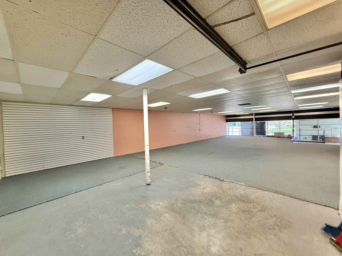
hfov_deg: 102.1
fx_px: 138
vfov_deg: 85.7
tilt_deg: -0.6
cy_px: 128
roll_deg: +2.3
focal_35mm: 14
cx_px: 171
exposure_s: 1/120
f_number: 2.2
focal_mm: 2.22
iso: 320
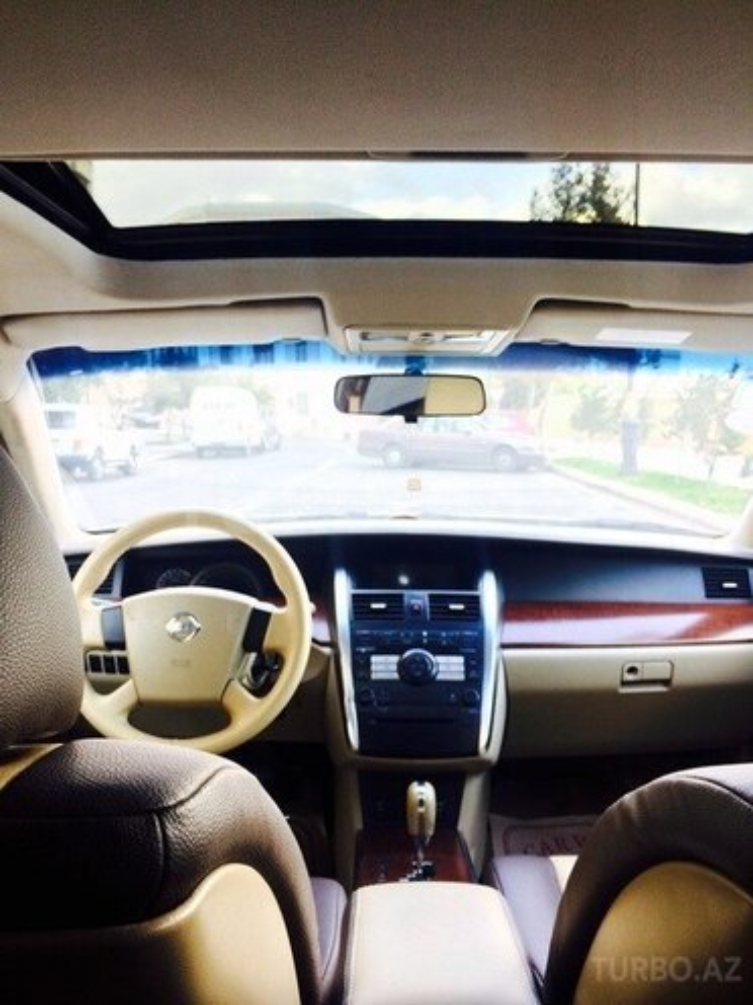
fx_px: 841
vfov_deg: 61.7
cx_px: 376
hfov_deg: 48.2
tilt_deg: -8.4
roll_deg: +3.0
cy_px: 502
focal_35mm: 29
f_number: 2.2
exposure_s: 1/33
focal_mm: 4.15
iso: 64
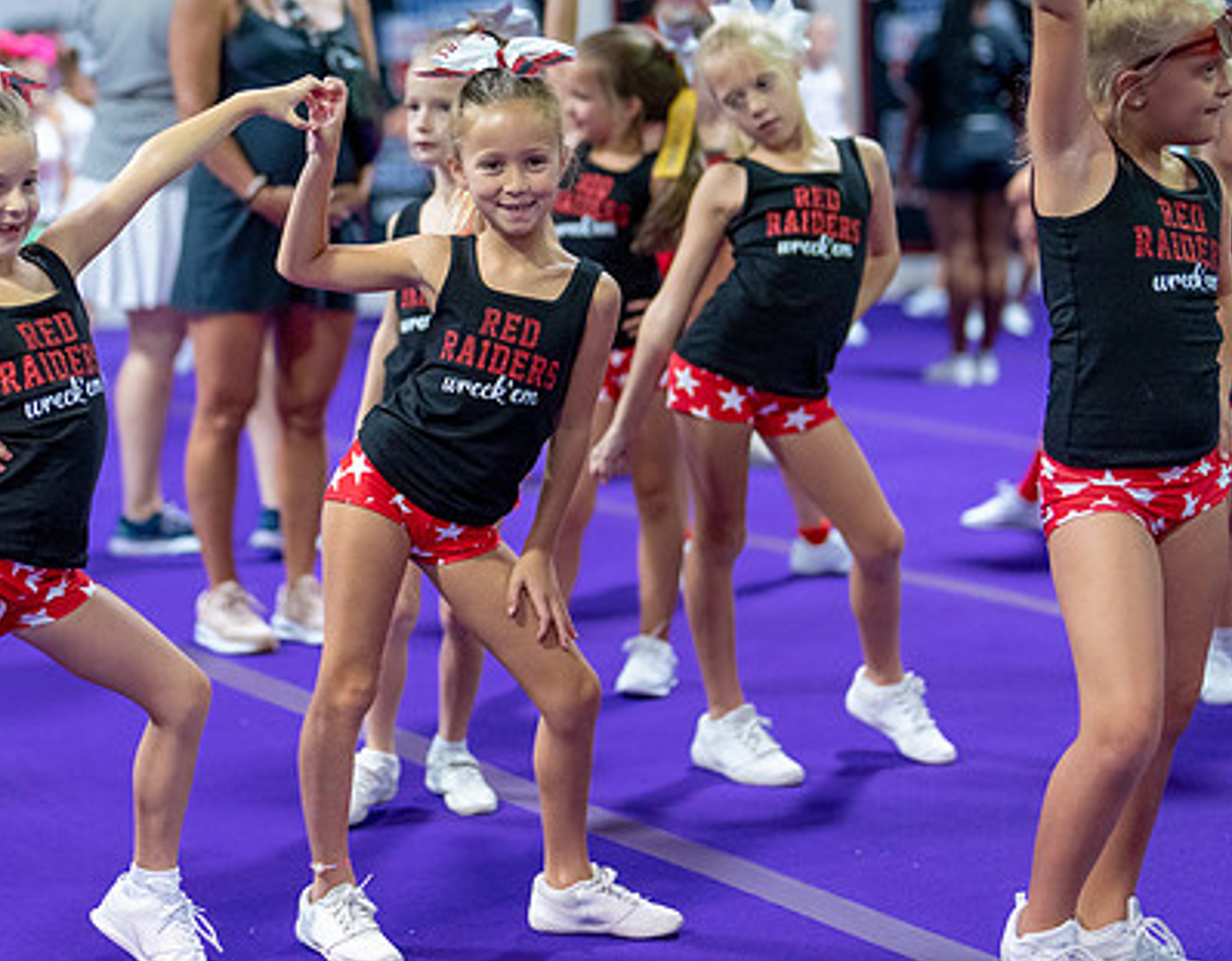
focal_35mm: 94
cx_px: 461
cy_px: 198
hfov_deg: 20.5
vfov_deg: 16.0
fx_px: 3393
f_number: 1.2
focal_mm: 50
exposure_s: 1/800
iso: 1600
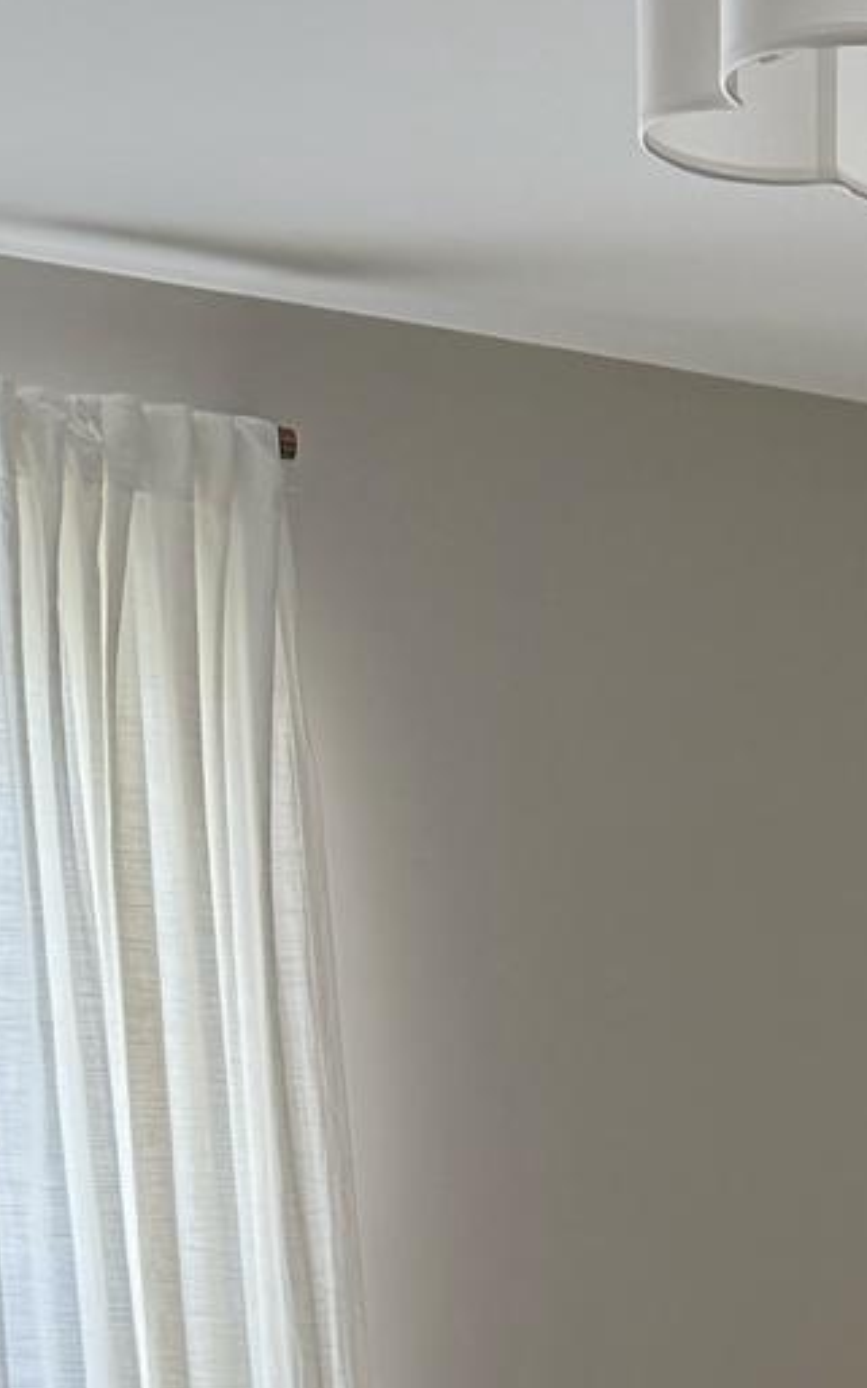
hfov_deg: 16.3
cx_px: 1102
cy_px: 1928
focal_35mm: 76
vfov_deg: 23.2
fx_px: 2875
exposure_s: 1/60
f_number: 1.78
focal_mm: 6.76
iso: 320
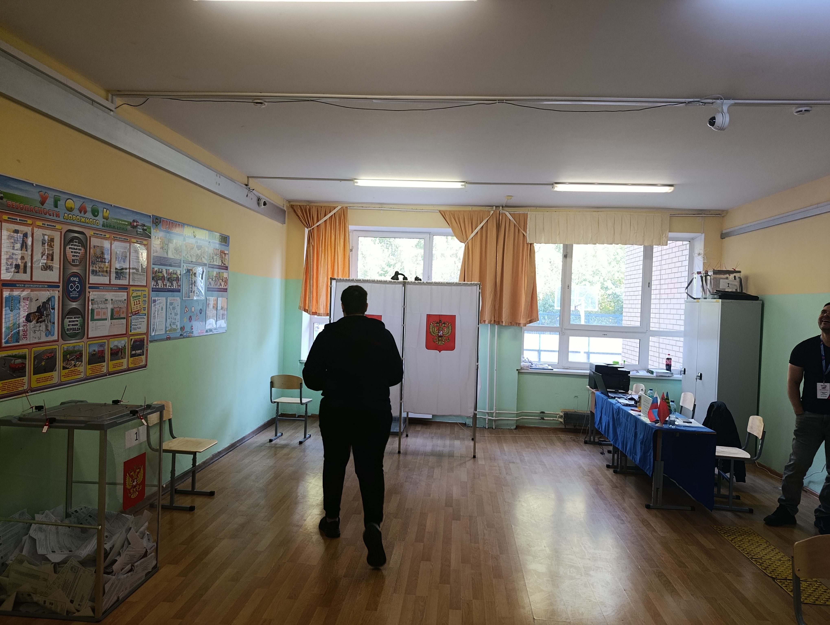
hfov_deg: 73.8
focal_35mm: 23
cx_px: 415
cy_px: 312
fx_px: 552
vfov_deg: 59.0
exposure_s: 1/100
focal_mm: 6.11
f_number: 1.65
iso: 631
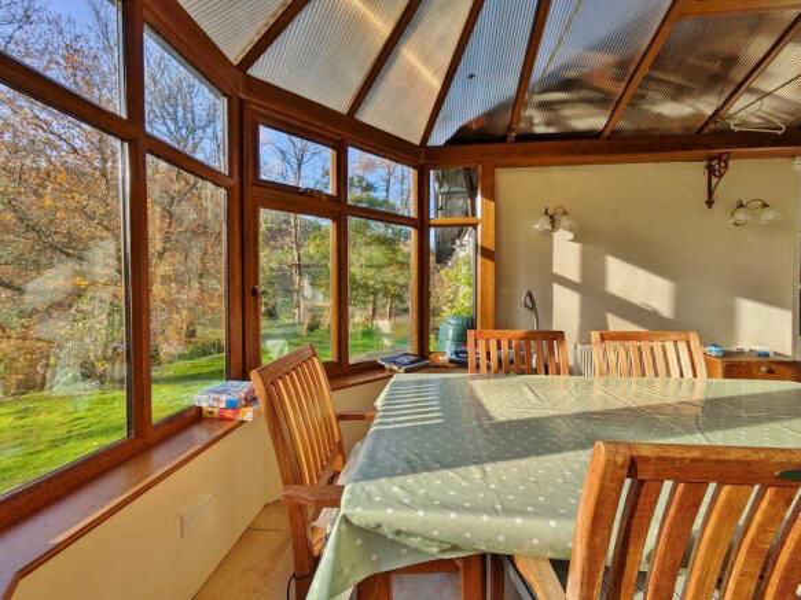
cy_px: 300
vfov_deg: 85.7
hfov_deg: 102.1
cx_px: 400
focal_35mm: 14
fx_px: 324
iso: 43
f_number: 2.2
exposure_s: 1/406
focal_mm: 1.83
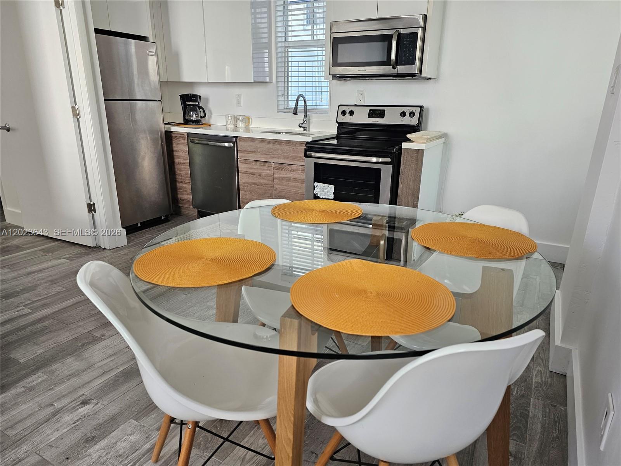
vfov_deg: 58.9
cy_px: 233
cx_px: 310
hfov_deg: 73.9
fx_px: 413
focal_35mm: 23
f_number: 1.7
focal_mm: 6.3
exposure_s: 1/120
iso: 125
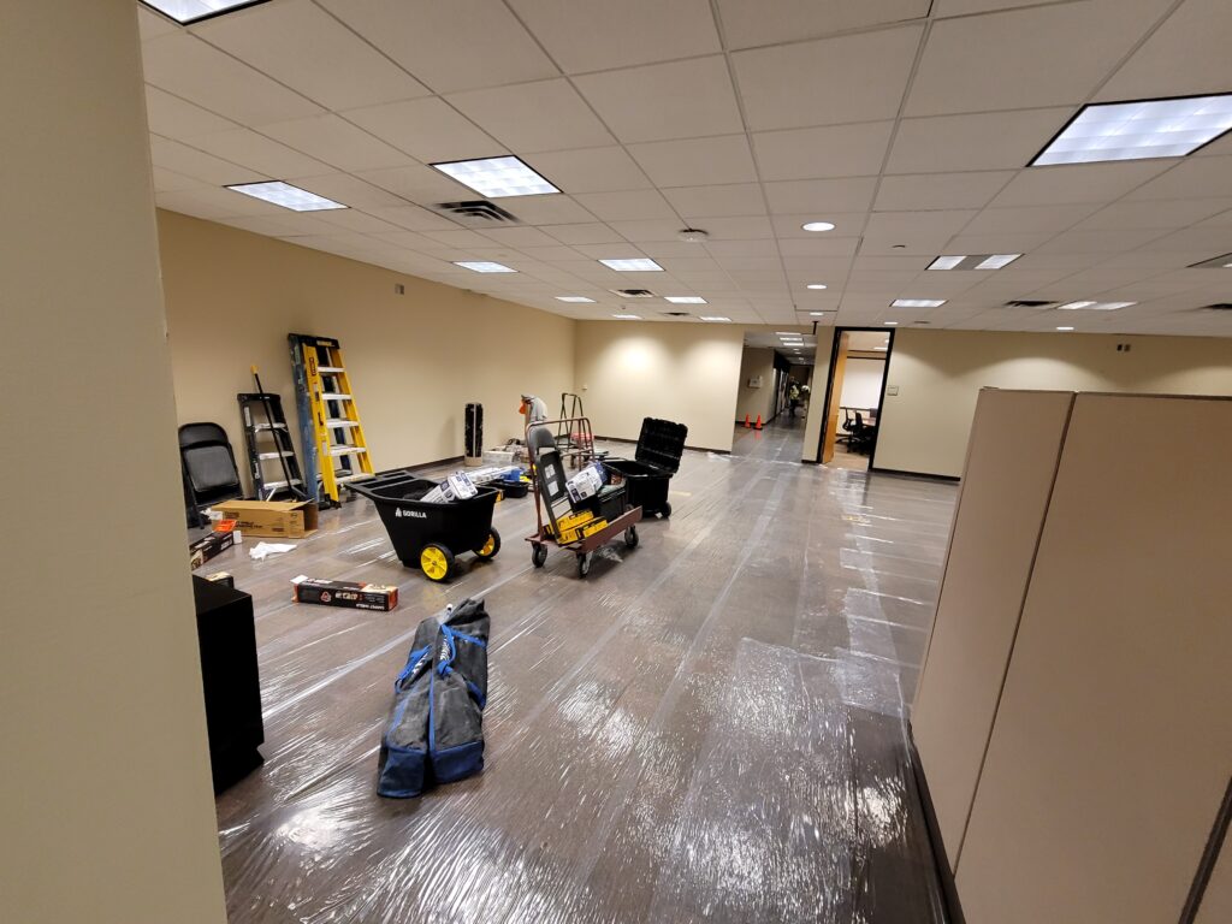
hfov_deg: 106.2
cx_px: 616
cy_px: 462
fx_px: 463
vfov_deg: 89.9
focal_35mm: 13
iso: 250
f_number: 2.2
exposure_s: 1/60
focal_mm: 2.2
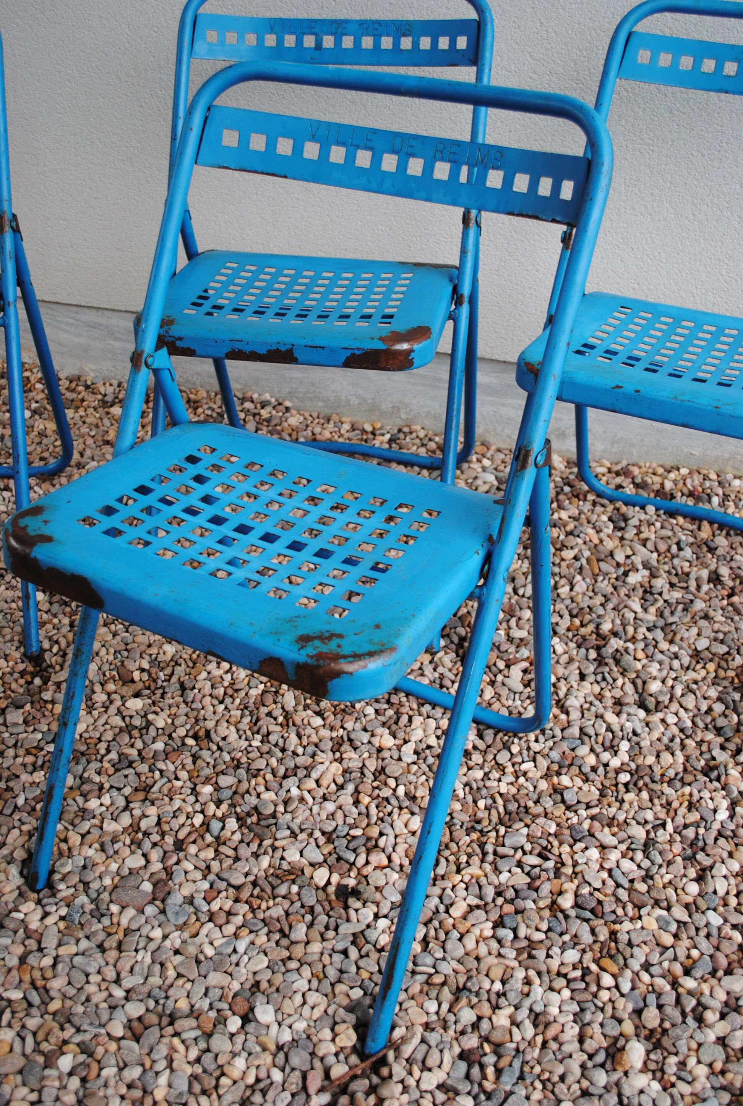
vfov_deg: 53.0
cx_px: 372
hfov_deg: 37.0
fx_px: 1109
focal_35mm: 36
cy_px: 553
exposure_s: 1/60
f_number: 4
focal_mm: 24
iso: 200
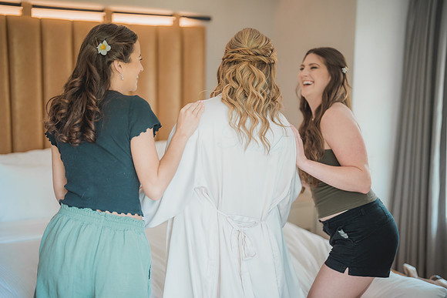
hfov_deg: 39.6
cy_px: 149
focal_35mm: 50
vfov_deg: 27.0
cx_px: 224
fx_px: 621
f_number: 1.2
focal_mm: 50
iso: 400
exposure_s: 1/400
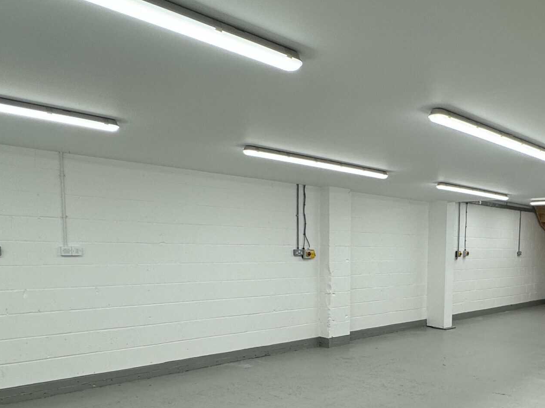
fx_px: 504
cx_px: 396
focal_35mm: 32
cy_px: 299
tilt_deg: -5.9
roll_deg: -1.5
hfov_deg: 54.6
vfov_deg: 43.0
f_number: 2.2
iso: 50
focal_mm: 2.22
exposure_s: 1/100
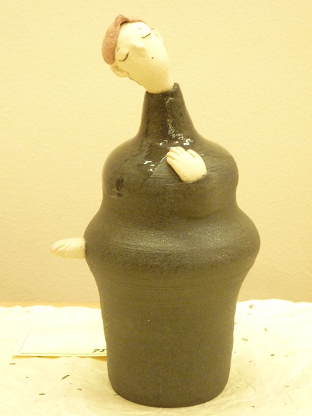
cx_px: 156
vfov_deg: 18.9
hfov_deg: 14.2
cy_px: 208
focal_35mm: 104
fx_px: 1250
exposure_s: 1/13
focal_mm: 17
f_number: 4.3
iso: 400
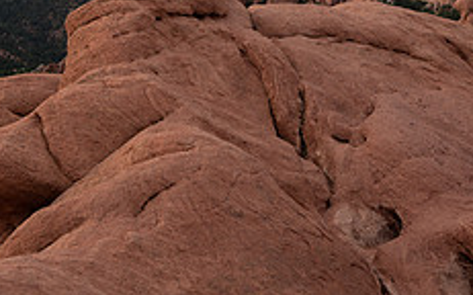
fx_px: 1636
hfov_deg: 16.4
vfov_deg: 9.9
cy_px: -162
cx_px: 257
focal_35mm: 127
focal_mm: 64
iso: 400
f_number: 6
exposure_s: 1/160
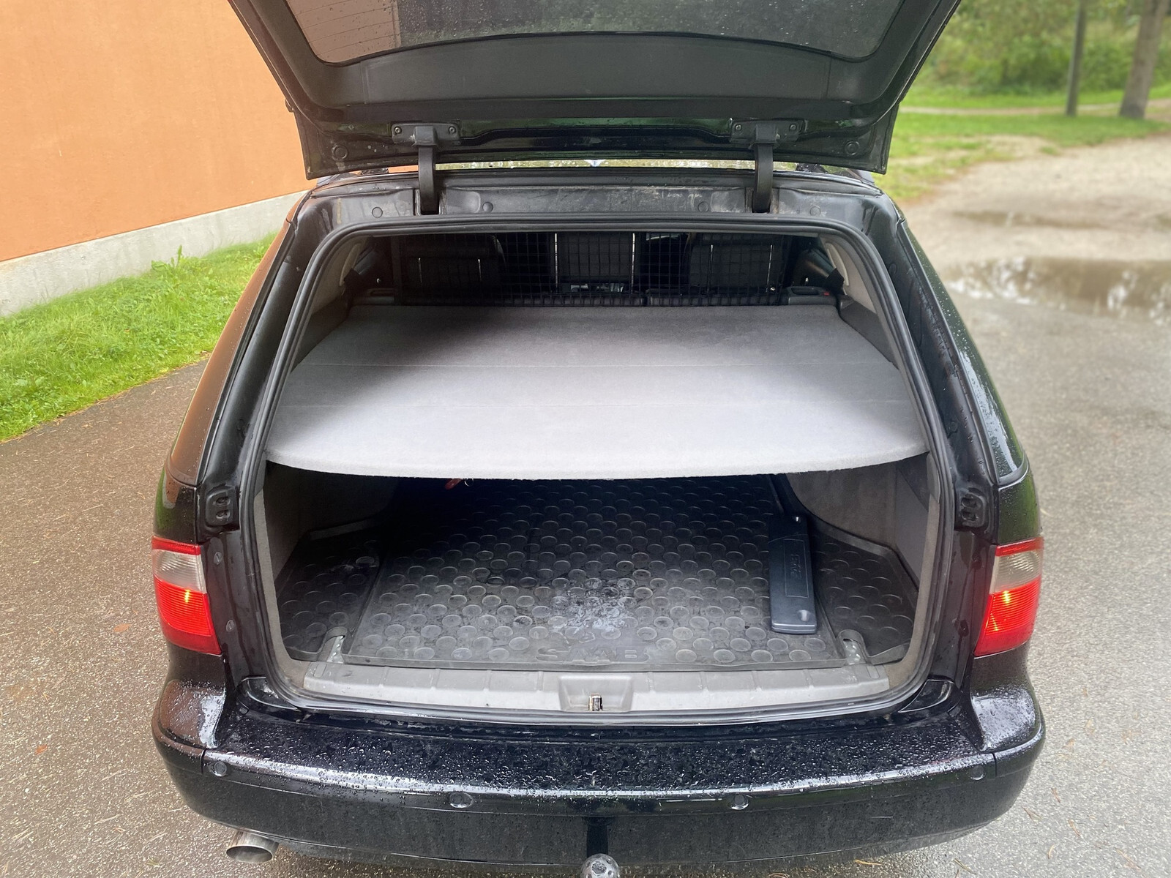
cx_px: 586
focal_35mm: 26
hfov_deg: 67.3
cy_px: 439
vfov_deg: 53.1
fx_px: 880
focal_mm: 4.25
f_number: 1.8
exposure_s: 1/60
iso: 160
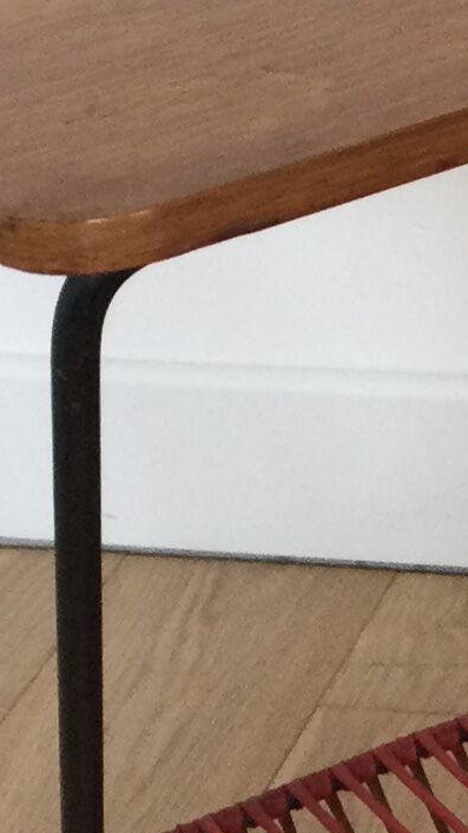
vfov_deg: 13.8
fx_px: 3446
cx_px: 624
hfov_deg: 7.7
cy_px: 464
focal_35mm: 156
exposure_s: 1/33
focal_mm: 3.3
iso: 64
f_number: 2.4
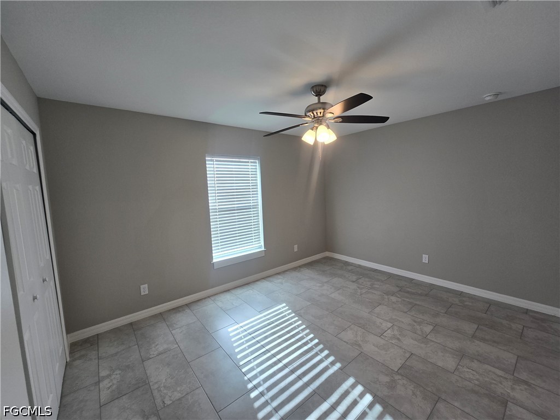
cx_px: 280
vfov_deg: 89.9
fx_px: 210
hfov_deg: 106.2
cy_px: 210
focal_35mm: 13
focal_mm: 2.2
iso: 50
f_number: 2.2
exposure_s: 1/60
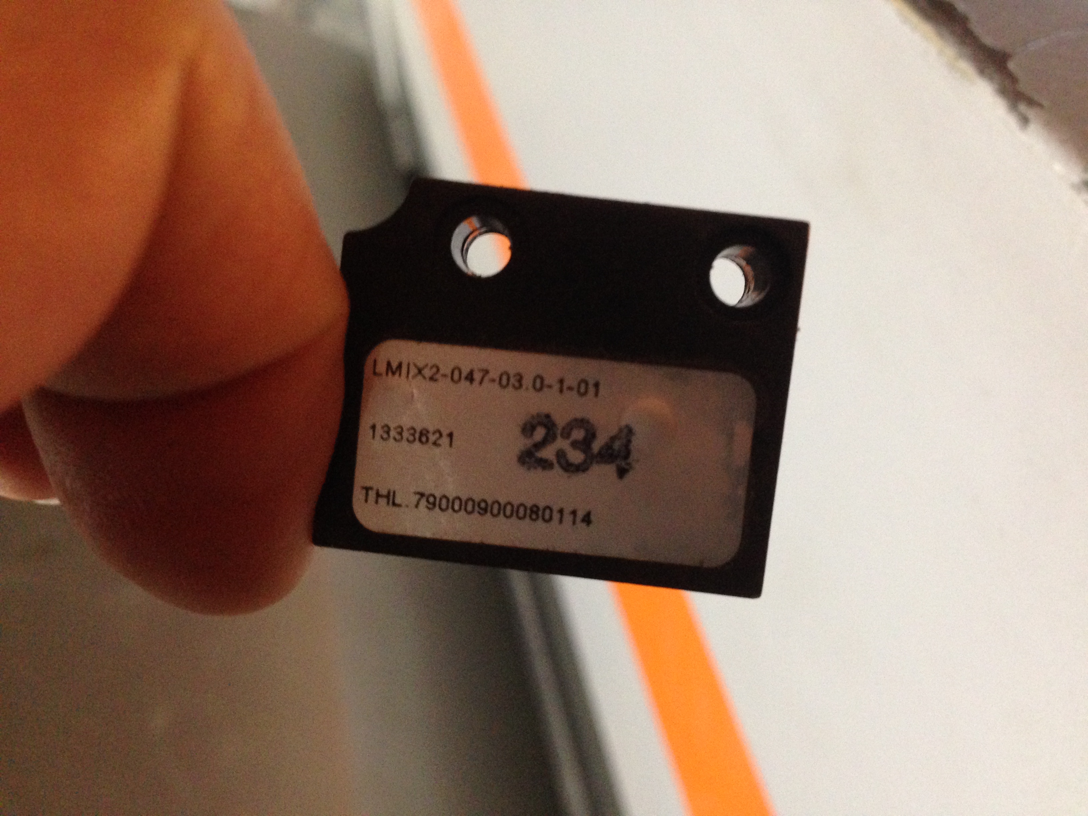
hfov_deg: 55.4
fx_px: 1037
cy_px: 408
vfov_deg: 42.9
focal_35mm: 33
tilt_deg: -45.3
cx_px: 544
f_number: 2.4
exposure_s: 1/20
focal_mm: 4.12
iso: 320
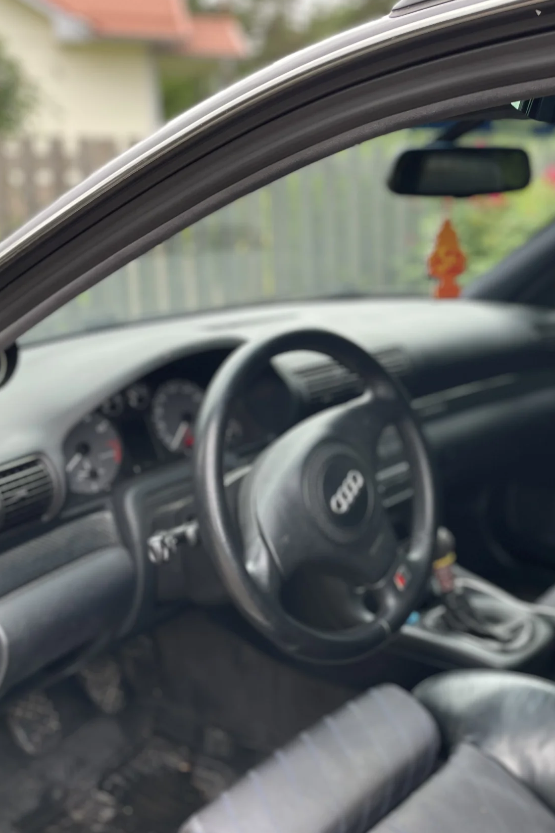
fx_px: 971
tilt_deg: -11.6
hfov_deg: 31.4
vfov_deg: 46.3
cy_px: 373
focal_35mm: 42
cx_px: 410
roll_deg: +0.7
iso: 32
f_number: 1.6
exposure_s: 1/121
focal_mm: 4.2
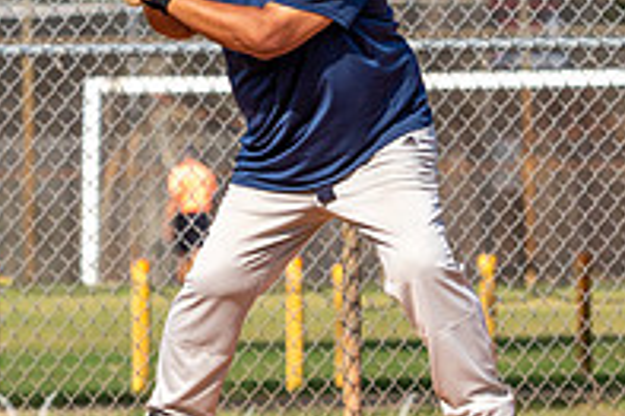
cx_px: 148
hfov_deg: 1.9
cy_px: 76
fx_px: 18370
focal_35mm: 1059
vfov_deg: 1.3
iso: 200
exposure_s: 1/2000
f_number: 3.5
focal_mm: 150
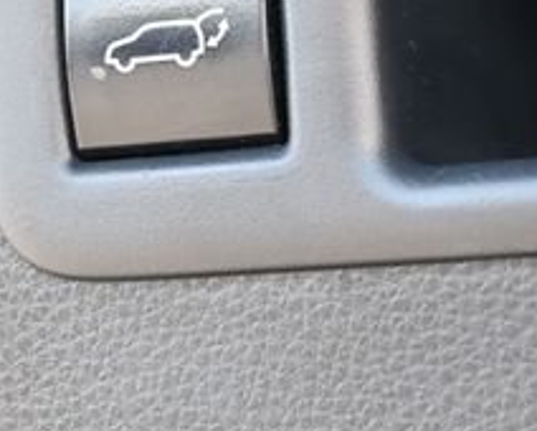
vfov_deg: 10.4
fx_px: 2361
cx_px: 241
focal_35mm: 148
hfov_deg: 13.0
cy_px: 94
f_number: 5.3
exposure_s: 1/125
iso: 1250
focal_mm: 35
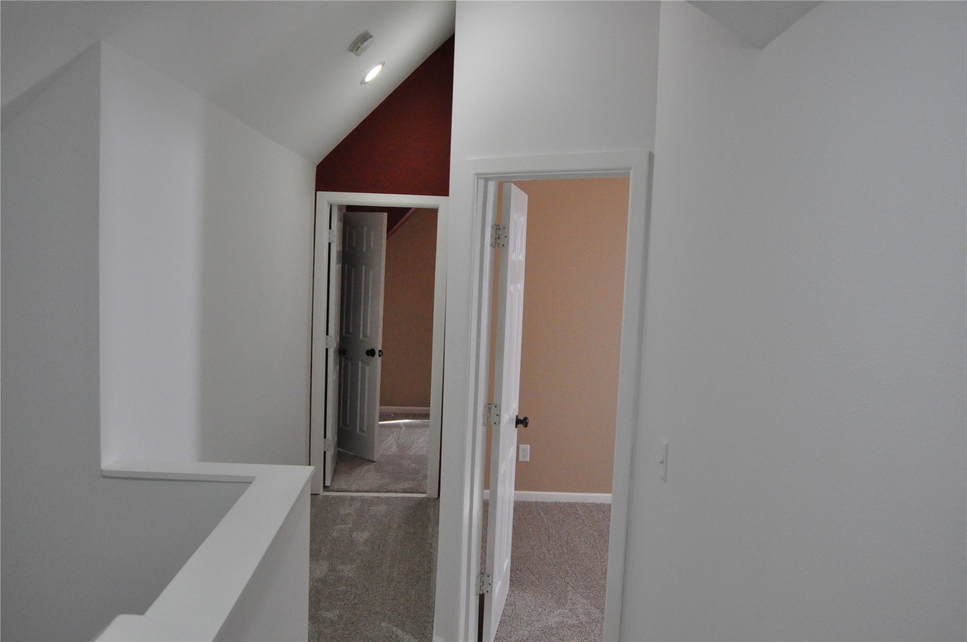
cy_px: 321
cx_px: 484
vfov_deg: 41.6
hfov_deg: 59.6
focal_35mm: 32
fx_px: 845
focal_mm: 21
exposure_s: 1/200
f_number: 7.1
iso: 3200
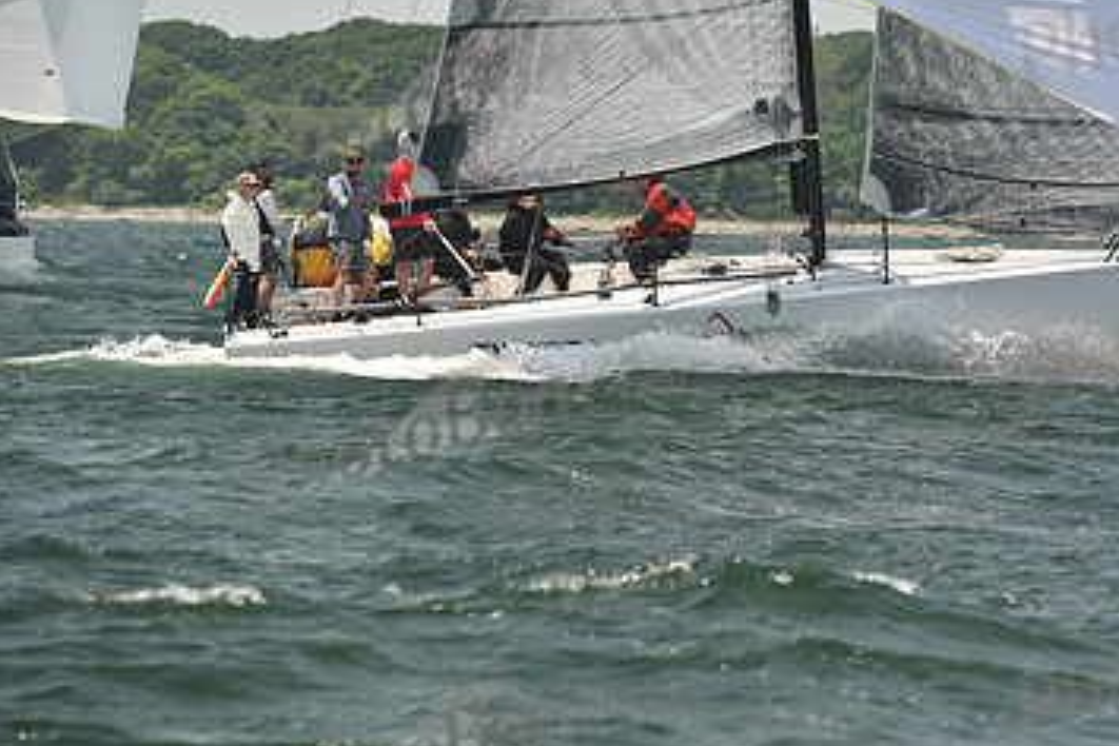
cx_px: 853
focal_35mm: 270
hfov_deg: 7.6
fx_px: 8392
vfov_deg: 5.1
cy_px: 213
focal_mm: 165
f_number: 5.6
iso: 250
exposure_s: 1/640
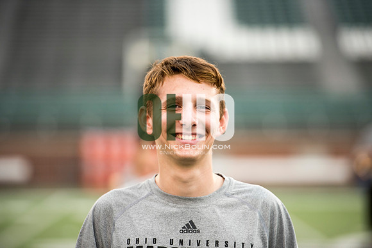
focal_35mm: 200
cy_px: 124
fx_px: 2067
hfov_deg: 10.3
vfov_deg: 6.9
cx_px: 186
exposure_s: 1/1250
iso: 1000
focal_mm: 200
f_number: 2.8
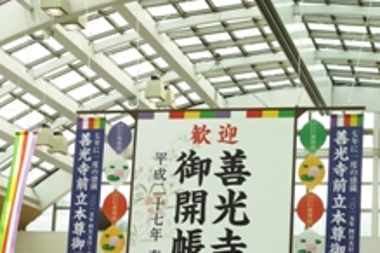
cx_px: 194
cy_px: 193
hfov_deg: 22.1
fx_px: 971
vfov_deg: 14.8
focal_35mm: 92
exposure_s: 1/125
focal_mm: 30
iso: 200
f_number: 4.5
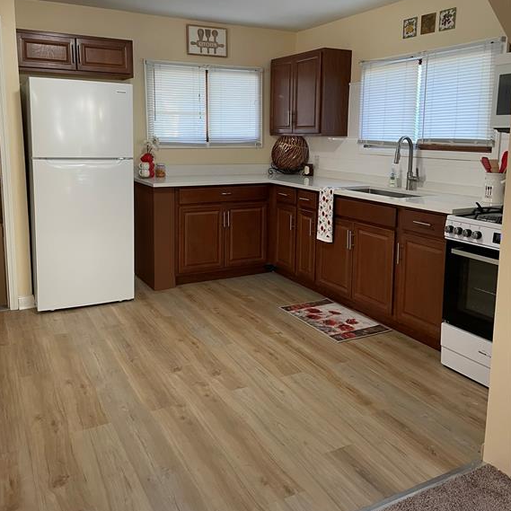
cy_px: 216
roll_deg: -0.1
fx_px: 518
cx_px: 255
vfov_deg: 52.3
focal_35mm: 31
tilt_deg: -7.6
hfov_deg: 52.5
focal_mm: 4.2
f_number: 1.6
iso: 160
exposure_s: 1/60
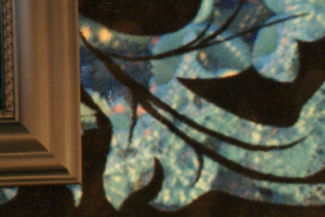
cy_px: -74
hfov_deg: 14.5
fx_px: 1192
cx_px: -154
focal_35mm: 132
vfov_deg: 10.2
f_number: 4.5
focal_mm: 26
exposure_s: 1/3
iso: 400
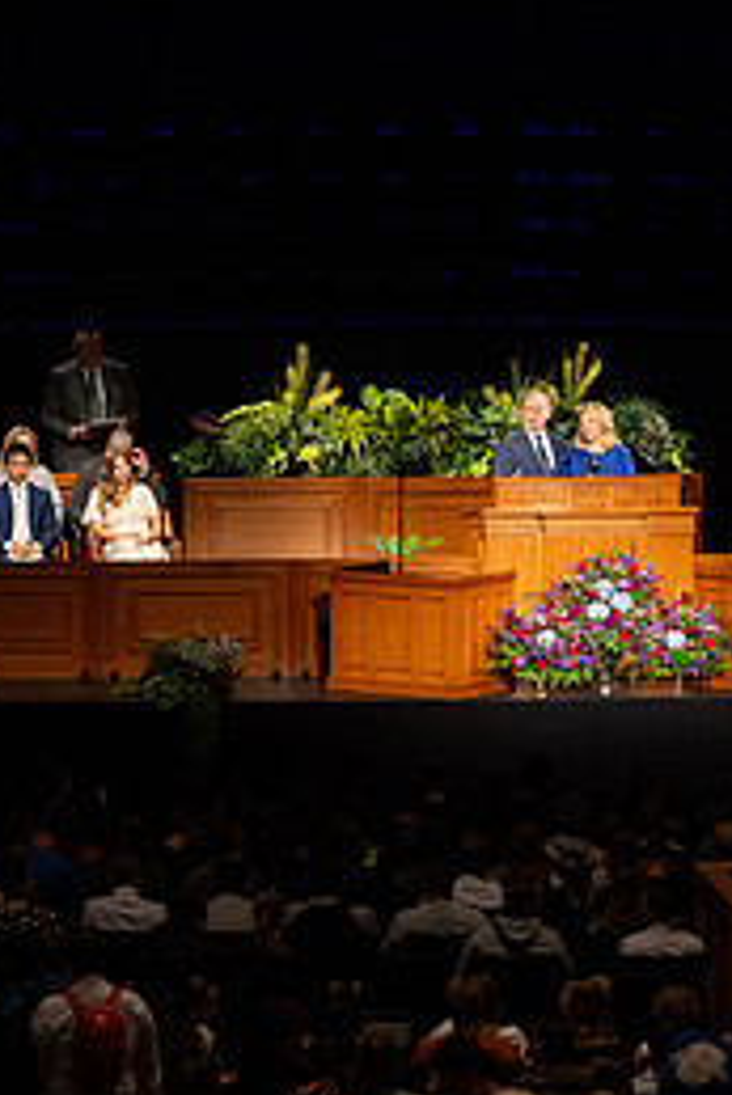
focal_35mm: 339
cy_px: 917
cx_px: 470
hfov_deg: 4.1
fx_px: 10325
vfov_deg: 6.1
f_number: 3.2
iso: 1600
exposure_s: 1/250
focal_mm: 195
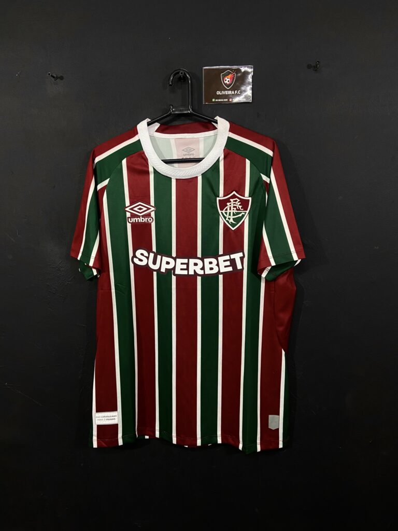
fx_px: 399
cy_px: 266
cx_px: 199
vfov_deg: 67.3
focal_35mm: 26
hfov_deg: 53.1
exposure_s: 1/60
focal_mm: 4.25
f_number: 1.8
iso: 250
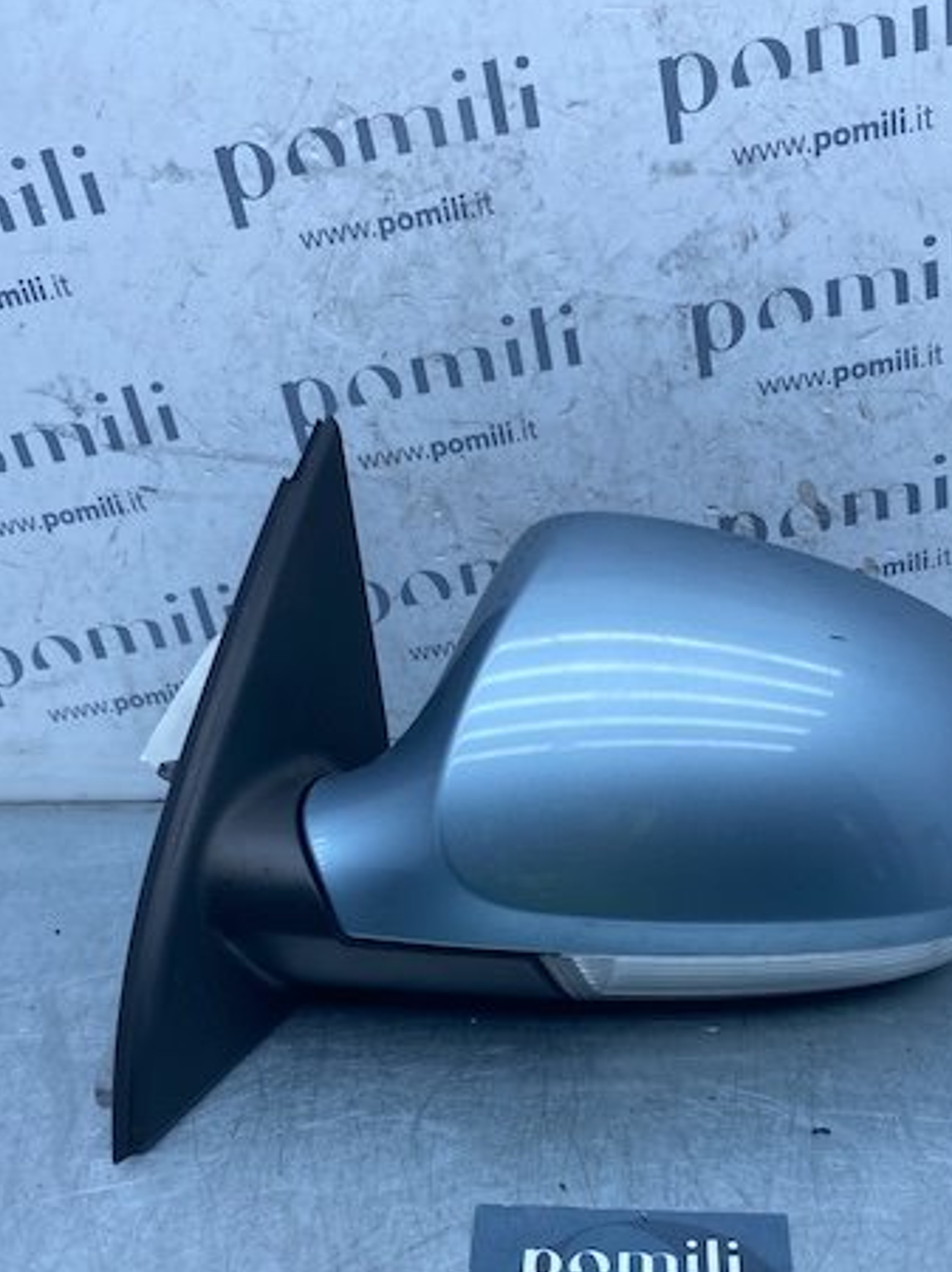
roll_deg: -0.7
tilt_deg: -32.3
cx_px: 585
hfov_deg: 38.4
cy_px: 845
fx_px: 1358
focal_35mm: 37
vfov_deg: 49.3
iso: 32
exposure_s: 1/912
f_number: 1.8
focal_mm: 4.25
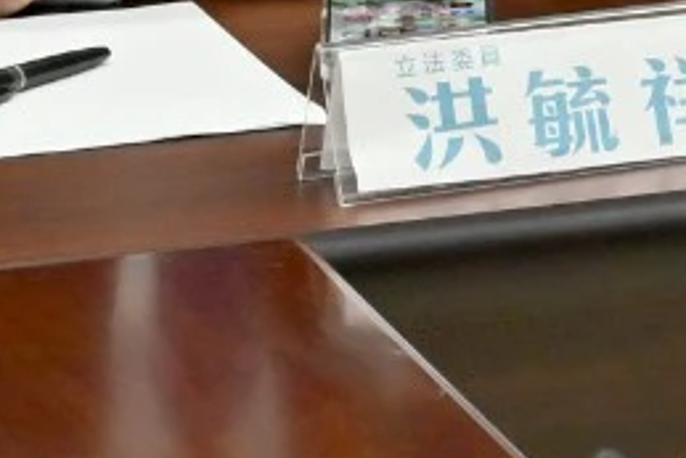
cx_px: 2063
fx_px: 6082
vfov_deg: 4.2
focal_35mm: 319
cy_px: -776
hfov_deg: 6.0
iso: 2000
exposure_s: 1/200
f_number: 5.6
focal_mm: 43
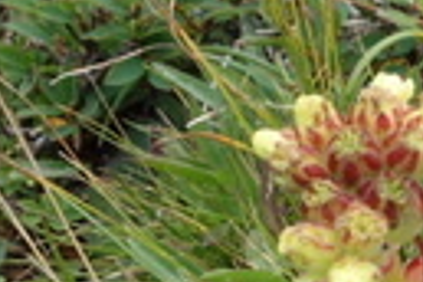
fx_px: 2033
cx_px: 1089
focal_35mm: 173
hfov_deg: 10.0
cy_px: 334
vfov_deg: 7.9
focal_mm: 10.4
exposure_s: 1/125
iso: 125
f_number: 5.6
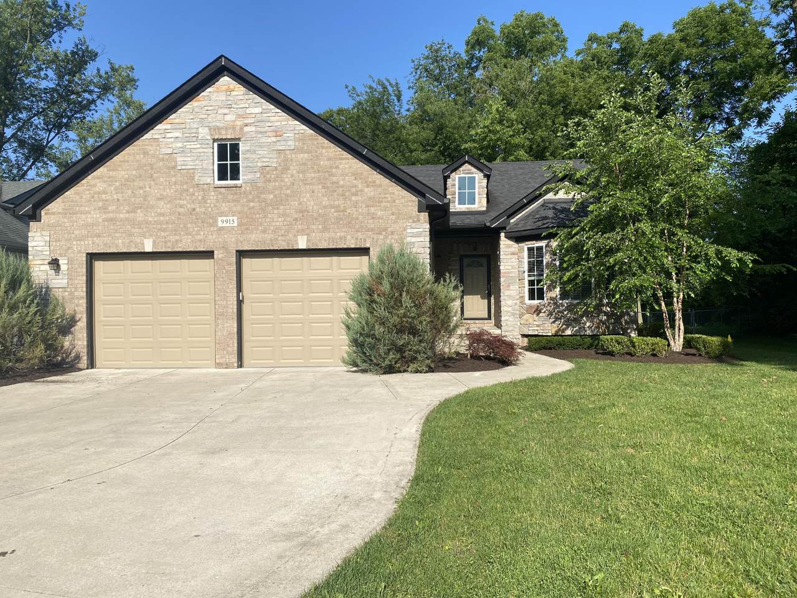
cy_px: 299
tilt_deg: +1.3
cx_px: 398
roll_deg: +0.6
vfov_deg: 53.1
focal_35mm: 26
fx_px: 599
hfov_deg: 67.3
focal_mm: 4.25
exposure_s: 1/3125
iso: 32
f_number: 1.8
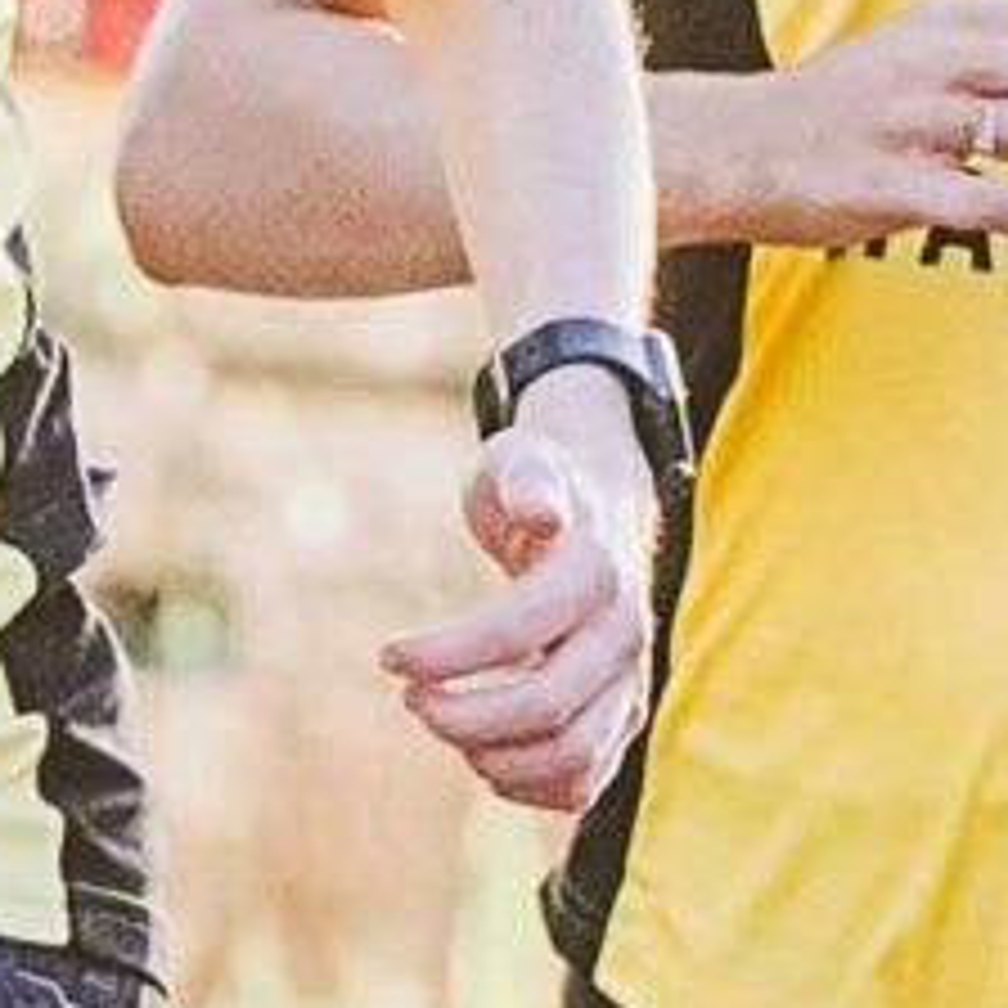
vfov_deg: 1.0
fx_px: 55084
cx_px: 1161
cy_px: 1150
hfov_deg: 1.0
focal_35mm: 1672
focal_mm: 115
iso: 500
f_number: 3.5
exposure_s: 1/1250
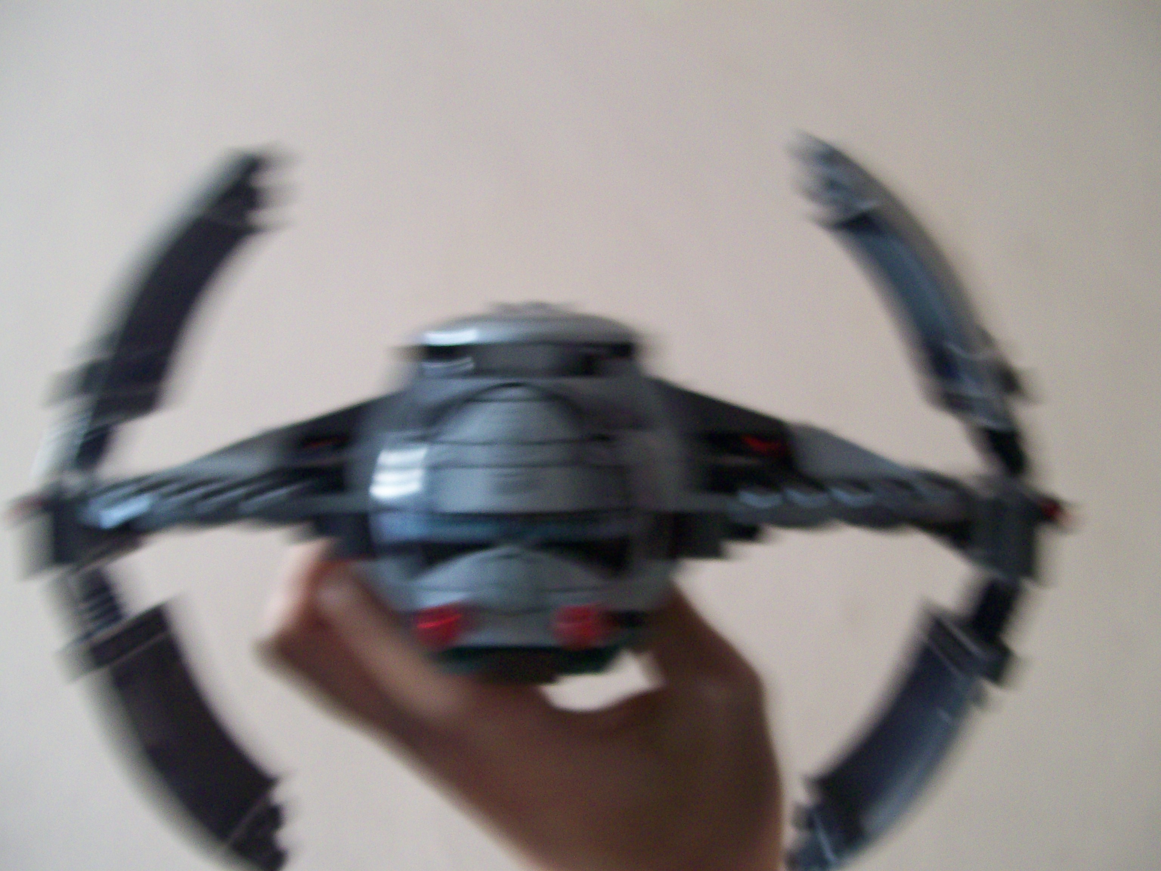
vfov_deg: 39.7
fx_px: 1207
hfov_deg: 51.4
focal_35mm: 36
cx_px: 580
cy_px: 436
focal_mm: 6
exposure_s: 1/8
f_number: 2.7
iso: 160
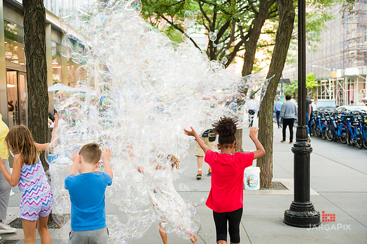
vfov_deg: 30.5
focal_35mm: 44
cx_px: 184
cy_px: 122
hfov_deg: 44.5
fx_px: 448
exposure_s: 1/500
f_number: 3.2
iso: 800
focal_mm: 44
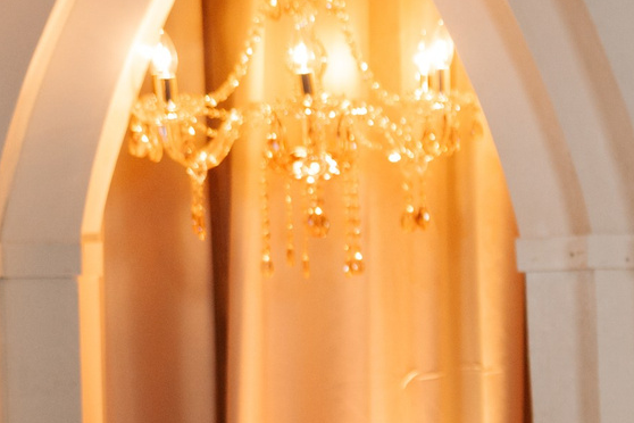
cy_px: 827
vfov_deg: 5.0
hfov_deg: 7.2
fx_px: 4790
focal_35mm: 272
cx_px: 1383
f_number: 2.8
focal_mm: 57
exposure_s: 1/200
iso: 400
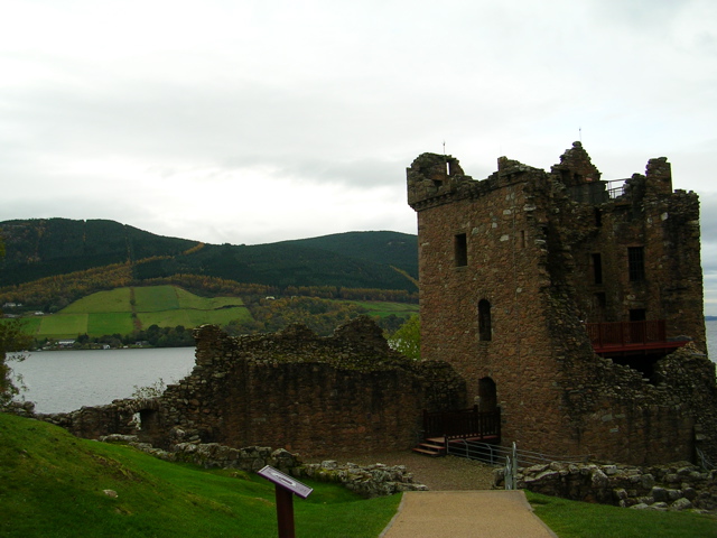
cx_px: 358
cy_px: 269
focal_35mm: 38
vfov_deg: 37.7
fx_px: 787
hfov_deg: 49.0
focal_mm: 5.8
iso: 50
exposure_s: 1/197
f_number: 2.8
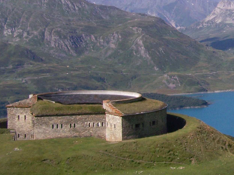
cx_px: 266
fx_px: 629
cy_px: 50
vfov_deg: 15.8
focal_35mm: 93
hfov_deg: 20.0
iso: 64
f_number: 4
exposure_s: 1/800
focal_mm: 6.3
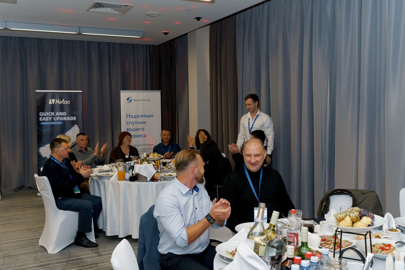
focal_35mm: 35
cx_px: 202
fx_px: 394
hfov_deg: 54.4
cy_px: 135
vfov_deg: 37.9
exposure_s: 1/125
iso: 3200
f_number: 5.6
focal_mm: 35
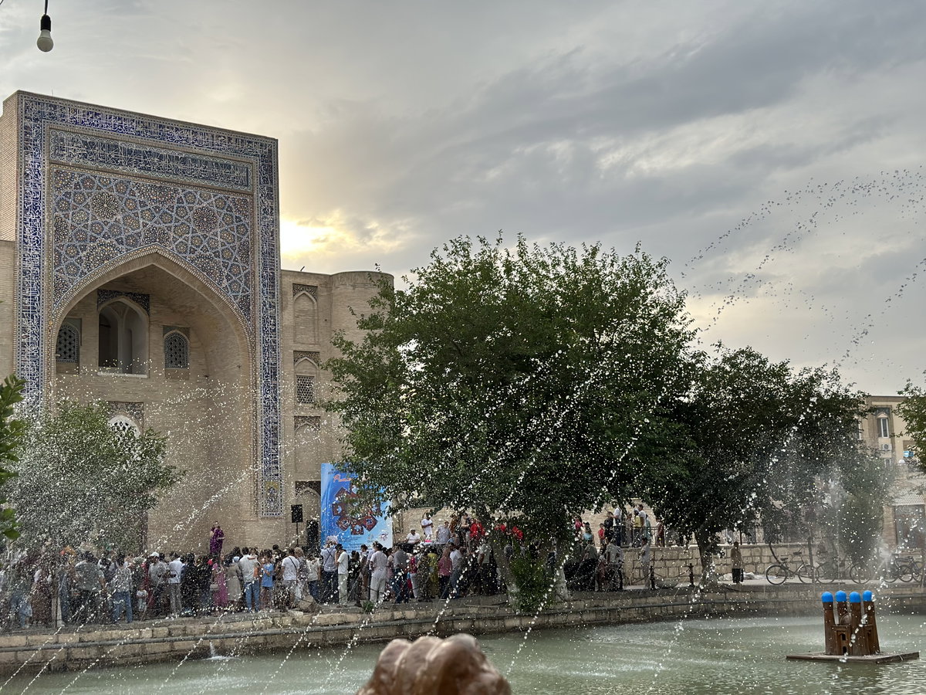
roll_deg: +1.5
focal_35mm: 48
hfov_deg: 39.7
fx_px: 1284
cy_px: 348
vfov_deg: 30.3
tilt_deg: +8.0
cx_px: 463
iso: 80
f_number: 1.78
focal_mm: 6.86
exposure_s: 1/1613
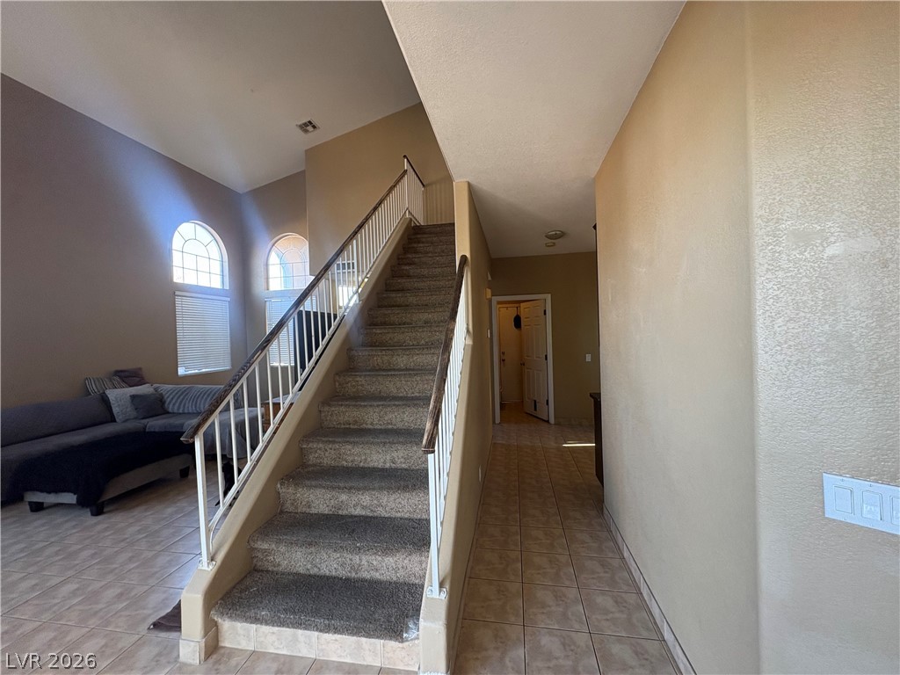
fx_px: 364
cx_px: 450
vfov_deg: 85.7
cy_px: 338
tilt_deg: -0.6
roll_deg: +1.9
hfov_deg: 102.1
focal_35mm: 14
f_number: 2.2
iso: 200
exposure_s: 1/60
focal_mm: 2.22
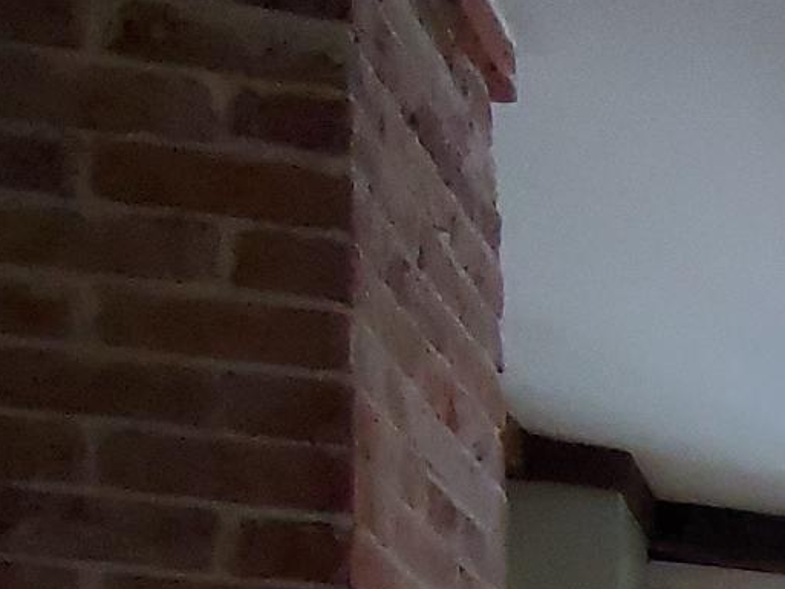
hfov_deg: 15.6
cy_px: 1202
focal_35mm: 76
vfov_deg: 15.3
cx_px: 1821
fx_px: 1724
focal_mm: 1.8
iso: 400
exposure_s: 1/59
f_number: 2.2
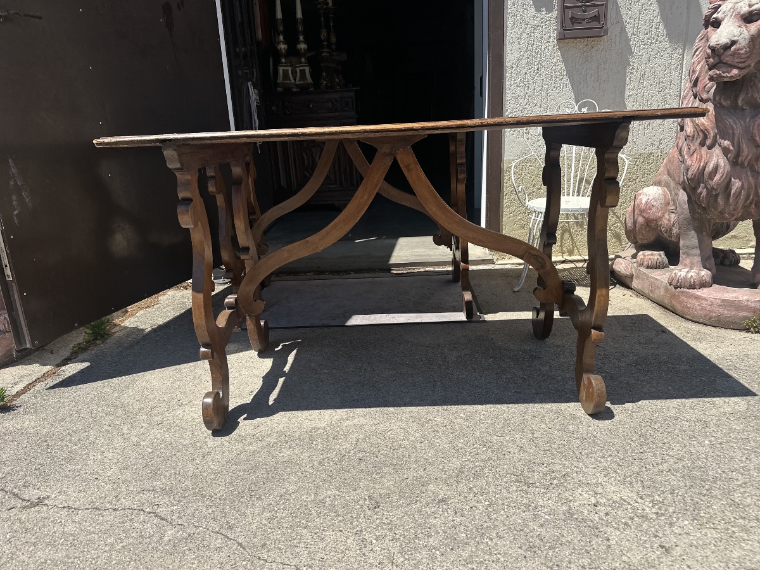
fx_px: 527
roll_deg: +5.1
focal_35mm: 24
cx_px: 380
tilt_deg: -15.9
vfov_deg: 56.8
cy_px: 285
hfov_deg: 71.6
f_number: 1.78
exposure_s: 1/4545
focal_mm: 6.86
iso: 80
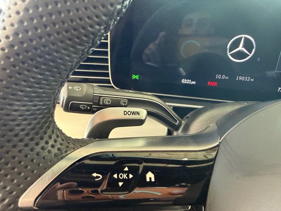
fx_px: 195
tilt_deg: -25.6
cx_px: 140
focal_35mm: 24
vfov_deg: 56.8
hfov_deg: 71.6
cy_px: 106
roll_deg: -0.7
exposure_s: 1/60
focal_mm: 2.22
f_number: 2.2
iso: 640
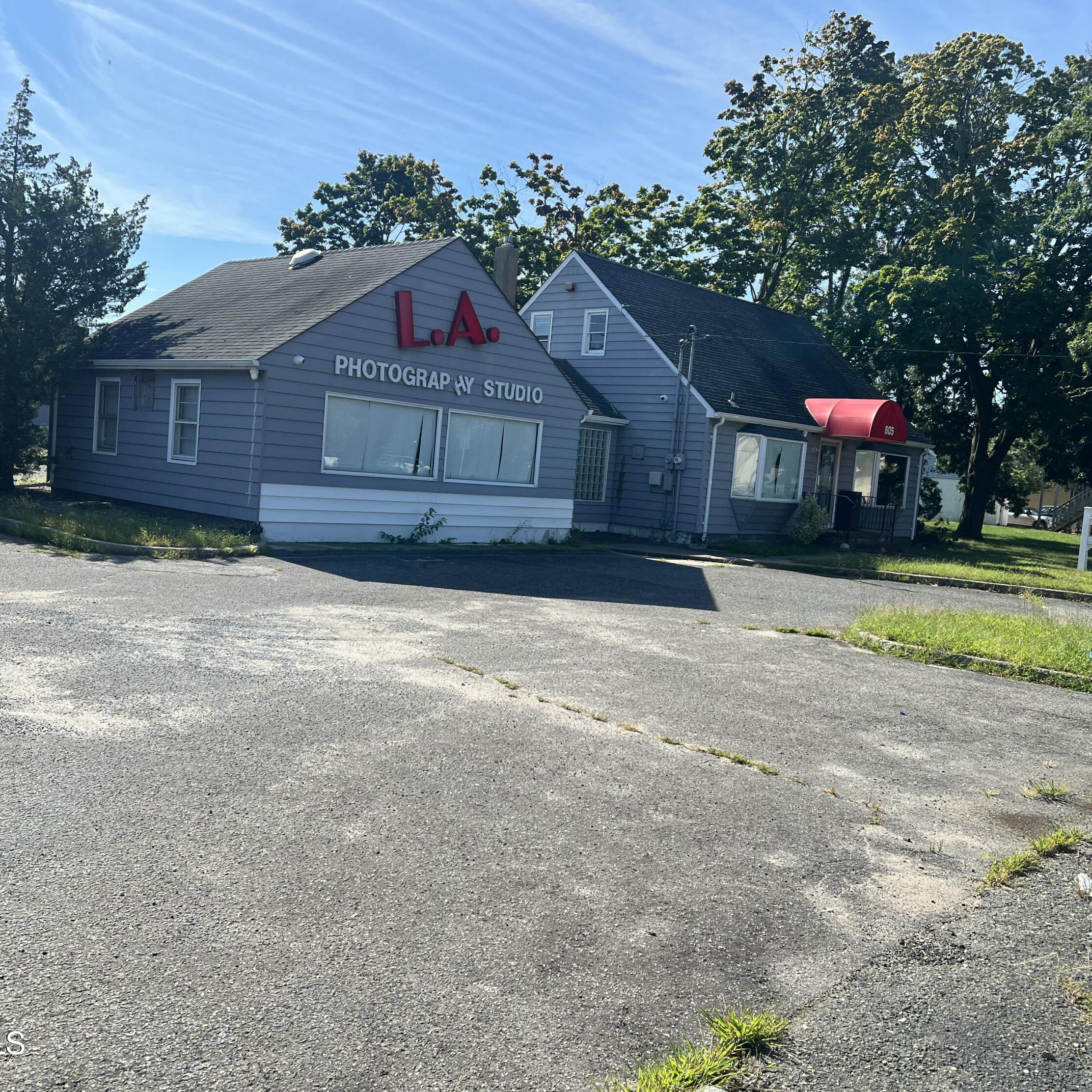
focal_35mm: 31
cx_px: 504
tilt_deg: -3.0
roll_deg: -2.0
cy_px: 542
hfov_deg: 52.5
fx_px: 1106
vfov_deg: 52.5
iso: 50
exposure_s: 1/3356
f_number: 1.5
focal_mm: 5.7
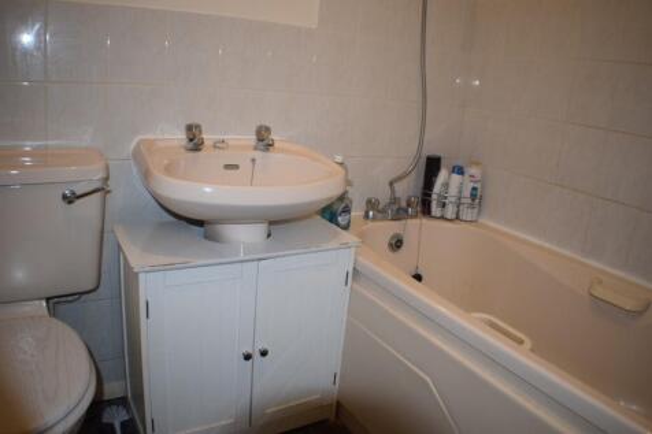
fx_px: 652
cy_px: 217
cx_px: 326
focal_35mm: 36
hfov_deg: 53.1
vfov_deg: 36.8
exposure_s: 1/60
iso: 800
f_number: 4
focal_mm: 24
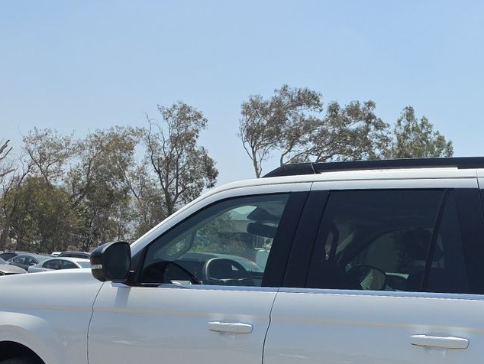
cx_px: 437
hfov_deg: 31.6
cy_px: 385
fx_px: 811
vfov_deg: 23.9
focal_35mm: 58
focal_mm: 6.5
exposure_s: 1/6148
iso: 65
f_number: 1.4
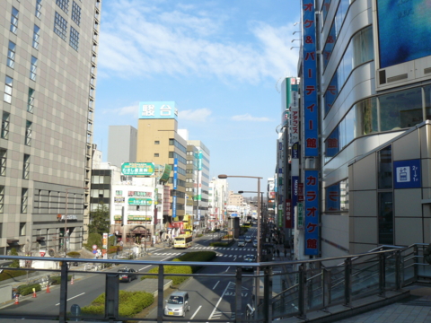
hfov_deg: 51.4
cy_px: 162
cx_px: 216
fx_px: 448
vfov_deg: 39.7
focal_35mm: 36
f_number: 5.6
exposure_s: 1/320
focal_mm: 6
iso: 100
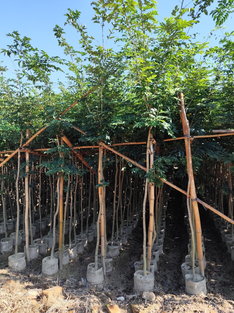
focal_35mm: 23
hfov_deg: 58.9
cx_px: 117
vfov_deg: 73.9
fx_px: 207
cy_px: 156
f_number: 1.65
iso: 50
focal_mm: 6.19
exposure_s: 1/411
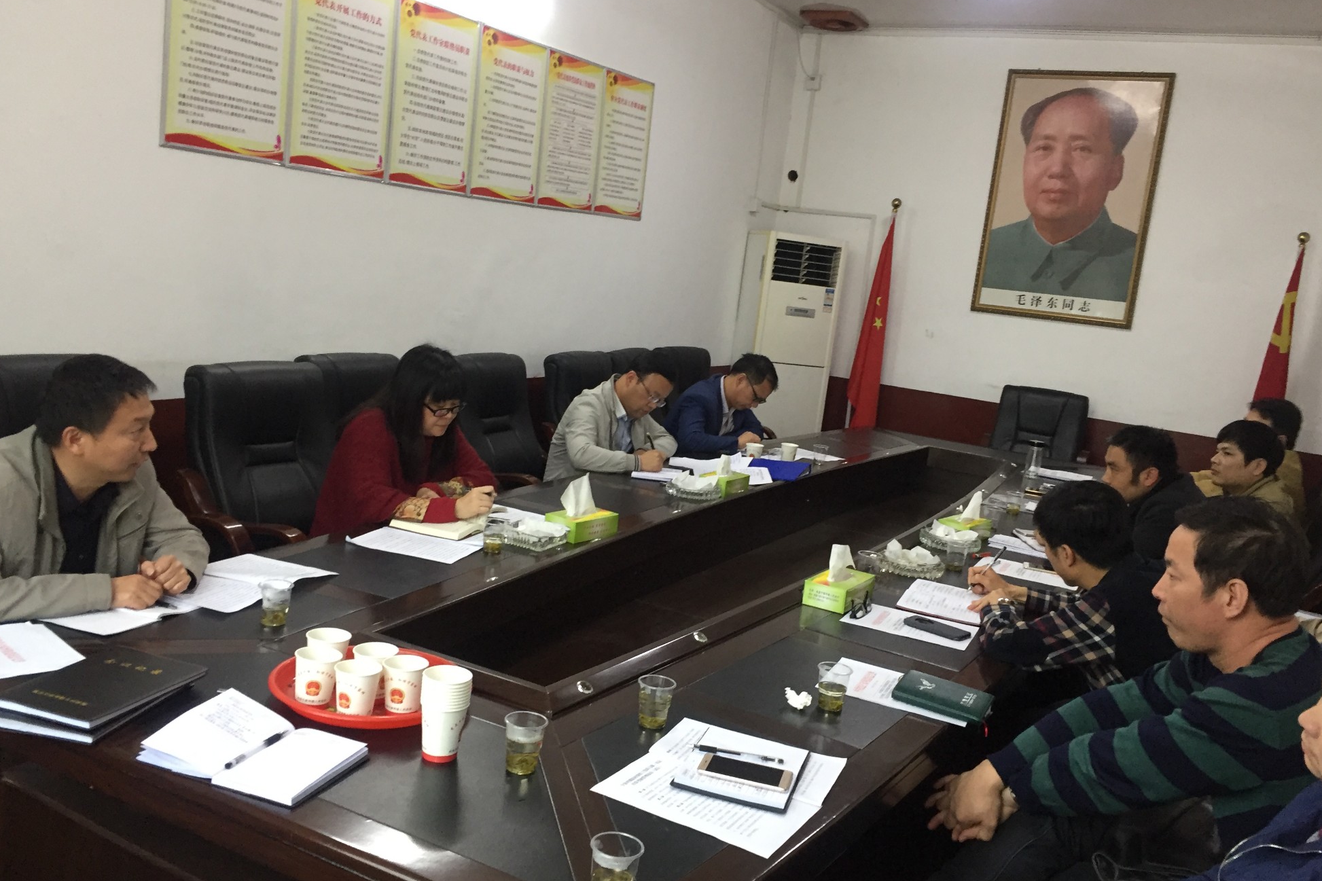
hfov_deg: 60.3
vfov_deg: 42.3
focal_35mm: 31
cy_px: 445
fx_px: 1138
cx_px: 674
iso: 160
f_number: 2.2
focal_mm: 4.15
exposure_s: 1/33
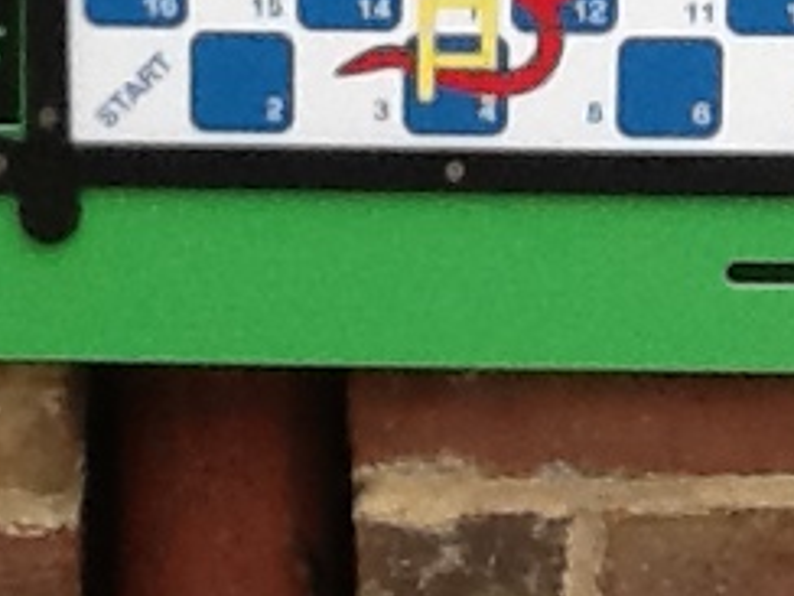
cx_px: 417
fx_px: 3968
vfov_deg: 8.5
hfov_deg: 11.4
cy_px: -150
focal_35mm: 173
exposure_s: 1/139
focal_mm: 2.03
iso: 40
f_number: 2.4
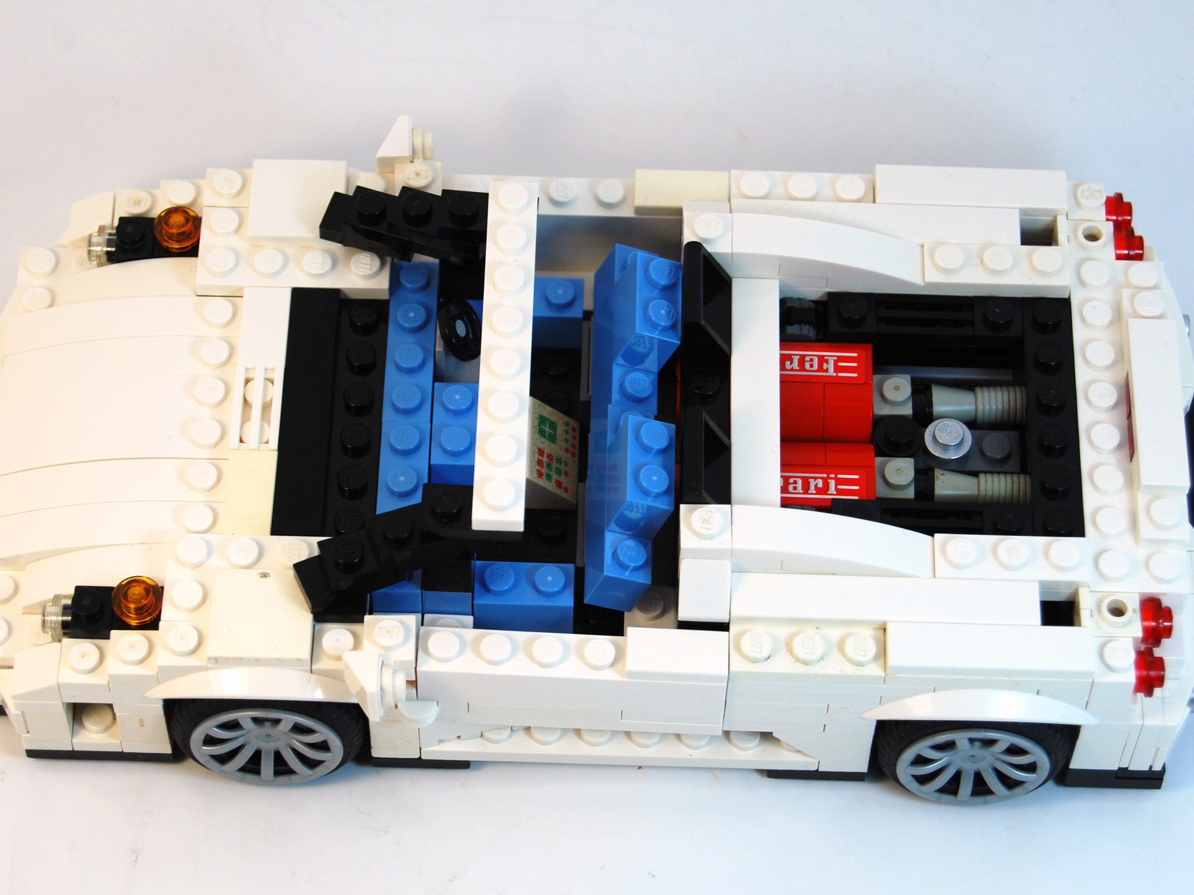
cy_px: 418
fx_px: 3644
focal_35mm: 106
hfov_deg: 18.6
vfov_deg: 14.0
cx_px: 594
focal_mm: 55
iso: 110
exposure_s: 1/125
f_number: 5.6
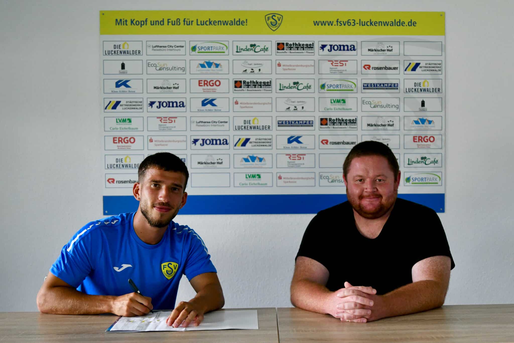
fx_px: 457
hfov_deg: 58.7
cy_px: 172
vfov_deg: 41.1
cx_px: 257
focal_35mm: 32
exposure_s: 1/800
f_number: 2.8
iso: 2000
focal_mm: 32
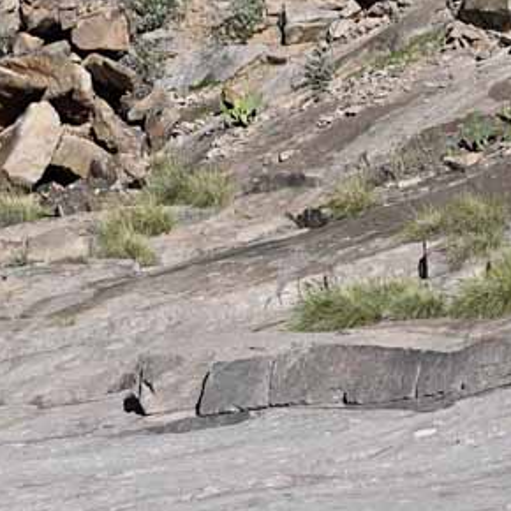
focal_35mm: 281
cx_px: 107
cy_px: 352
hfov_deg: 6.2
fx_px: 4693
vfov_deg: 6.2
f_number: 5.6
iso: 100
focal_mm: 120
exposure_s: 1/1600
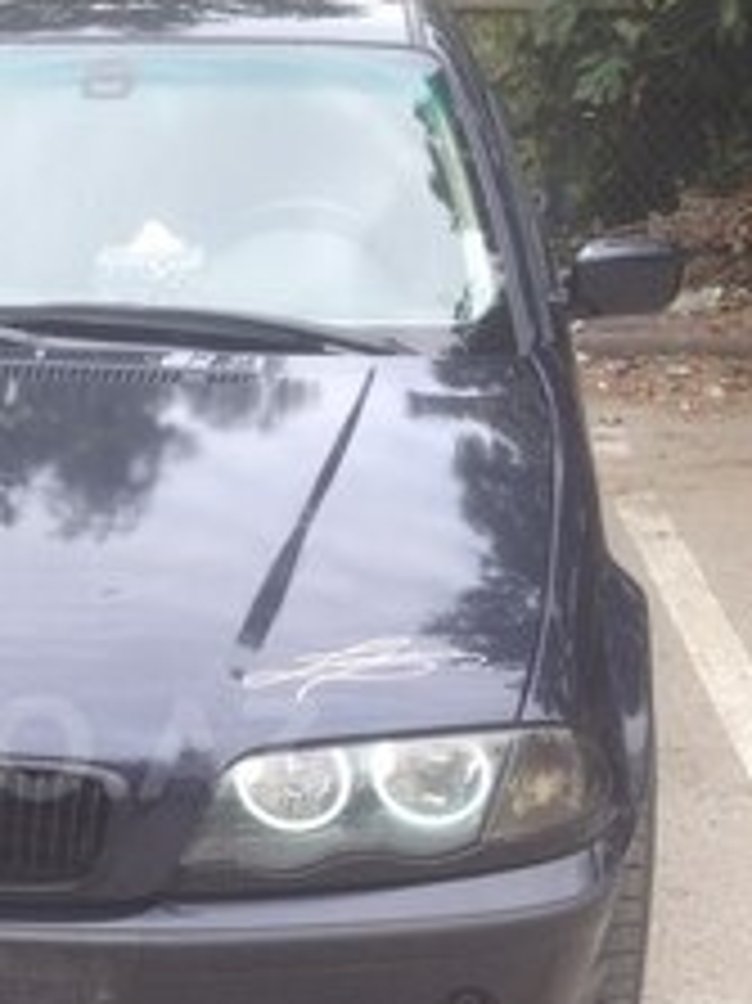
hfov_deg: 18.3
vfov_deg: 24.8
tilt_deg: -20.7
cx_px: -27
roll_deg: +1.8
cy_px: 747
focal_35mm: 78
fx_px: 2261
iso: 50
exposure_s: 1/209
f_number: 2.4
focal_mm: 4.28
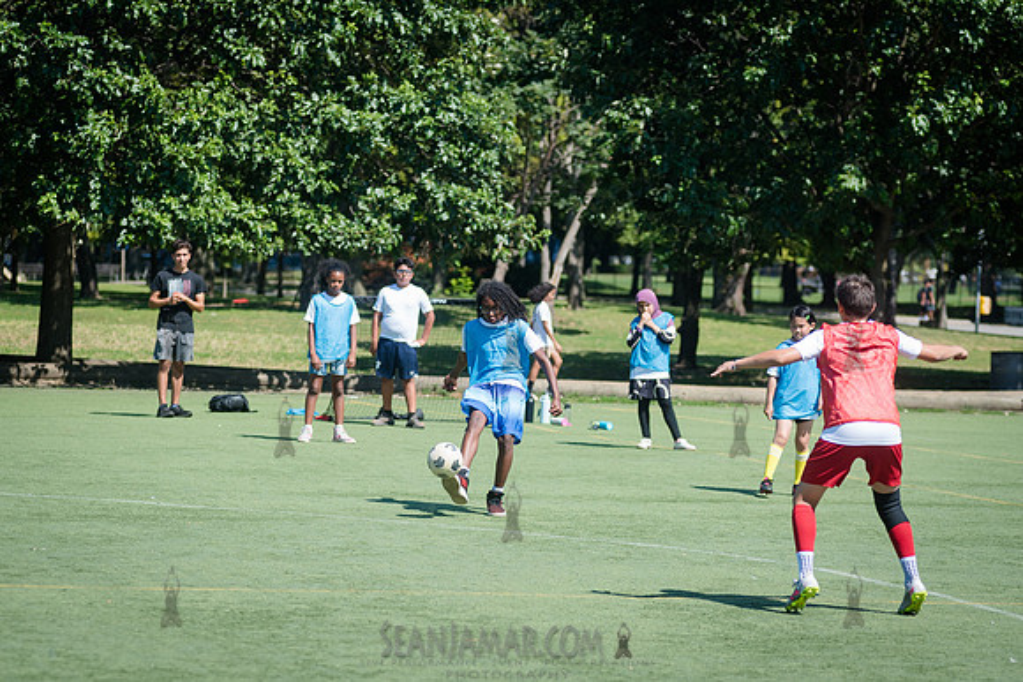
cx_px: 475
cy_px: 395
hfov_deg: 14.2
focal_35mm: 145
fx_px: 4114
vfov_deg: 9.5
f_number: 4
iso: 200
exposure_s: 1/1250
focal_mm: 120
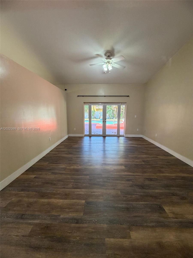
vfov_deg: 102.1
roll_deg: +0.7
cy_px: 129
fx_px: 104
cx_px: 96
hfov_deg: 85.7
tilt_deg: -9.3
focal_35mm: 14
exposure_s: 1/60
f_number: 2.2
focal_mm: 2.22
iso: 160
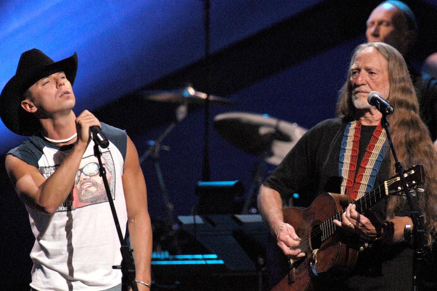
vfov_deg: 2.2
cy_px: 146
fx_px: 7647
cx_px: 218
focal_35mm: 630
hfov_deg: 3.3
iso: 1600
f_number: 4
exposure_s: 1/100
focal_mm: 420
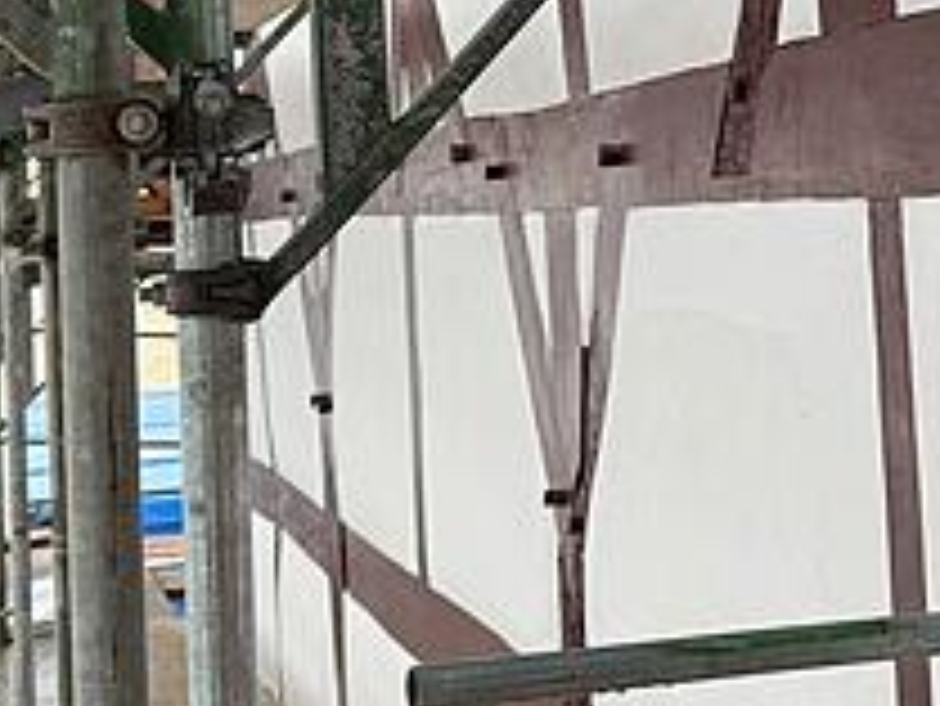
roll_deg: +3.1
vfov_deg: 15.8
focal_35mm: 92
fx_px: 2500
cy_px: 4
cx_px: 909
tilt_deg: +2.0
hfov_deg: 20.7
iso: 80
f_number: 1.78
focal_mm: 6.76
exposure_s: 1/307
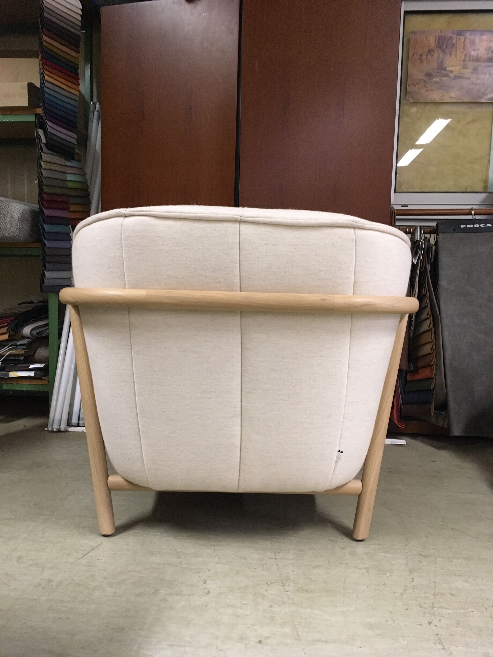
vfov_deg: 61.7
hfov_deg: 48.2
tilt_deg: -8.5
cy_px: 328
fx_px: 551
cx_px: 246
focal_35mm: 29
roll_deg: -1.1
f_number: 2.2
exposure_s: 1/20
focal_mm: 4.15
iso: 200
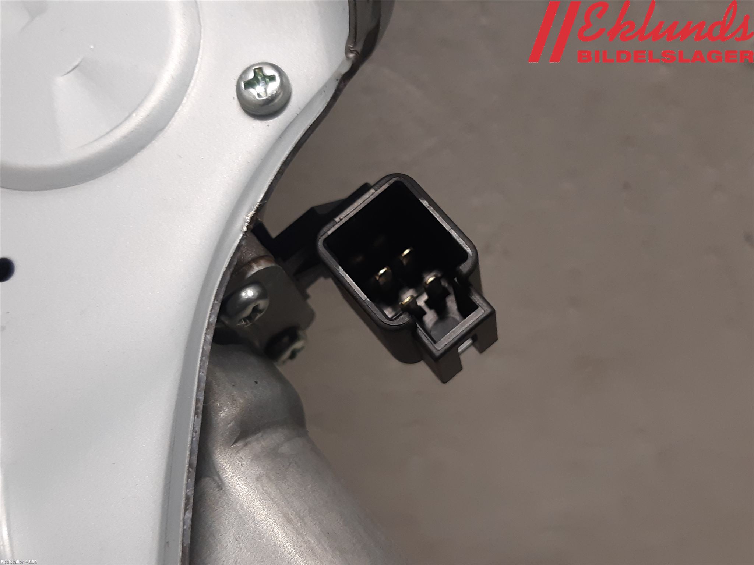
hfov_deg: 67.3
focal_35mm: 26
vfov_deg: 53.1
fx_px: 566
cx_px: 377
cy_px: 282
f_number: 1.7
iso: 125
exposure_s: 1/50
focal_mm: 3.93
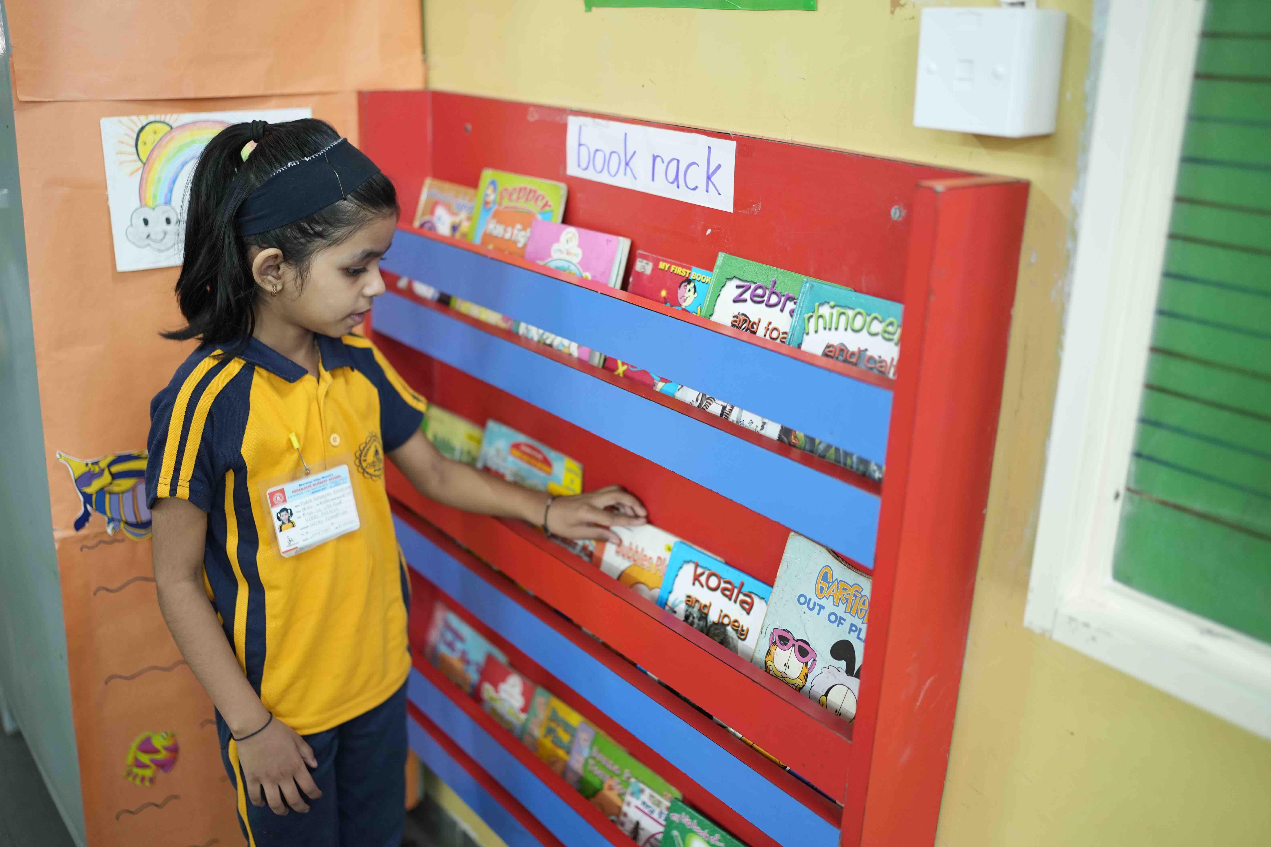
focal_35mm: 35
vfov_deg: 37.9
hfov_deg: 54.4
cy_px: 424
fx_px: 1236
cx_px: 636
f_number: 1.4
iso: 1250
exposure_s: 1/80
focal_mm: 35
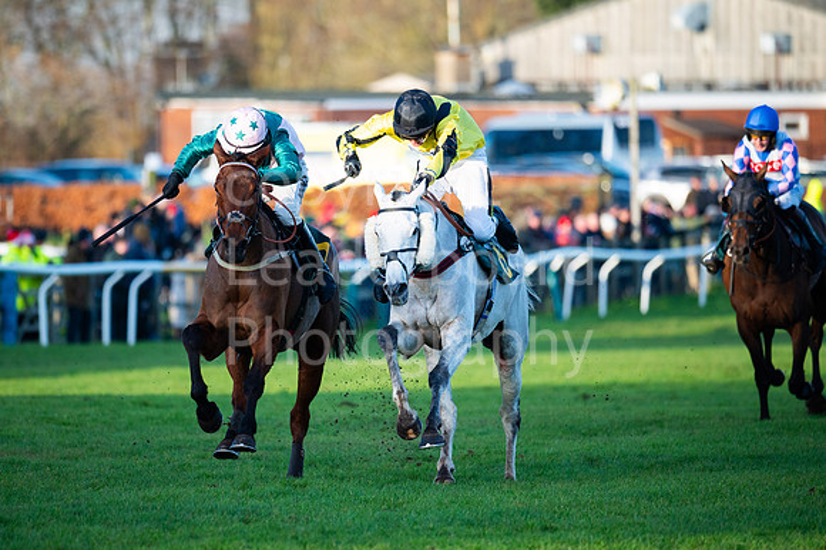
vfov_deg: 3.2
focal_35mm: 430
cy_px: 275
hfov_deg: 4.8
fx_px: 9868
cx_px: 382
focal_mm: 400
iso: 800
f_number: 4.5
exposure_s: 1/2500
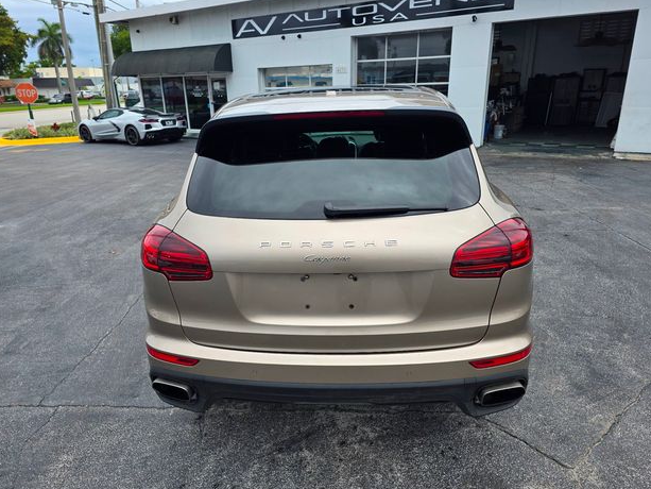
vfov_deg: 56.8
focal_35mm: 24
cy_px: 242
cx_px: 316
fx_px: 451
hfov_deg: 71.6
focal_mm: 6.3
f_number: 1.7
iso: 80
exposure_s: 1/1663
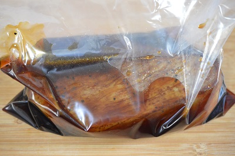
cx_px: 118
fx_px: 391
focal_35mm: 60
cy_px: 78
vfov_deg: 22.5
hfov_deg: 33.5
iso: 3200
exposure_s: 1/60
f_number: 3
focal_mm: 40
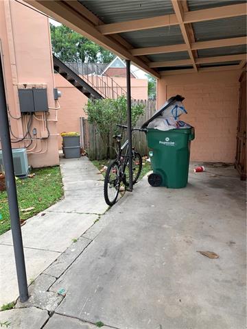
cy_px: 164
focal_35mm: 26
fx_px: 247
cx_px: 124
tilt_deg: -10.7
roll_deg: +1.4
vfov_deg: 67.3
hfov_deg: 53.1
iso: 25
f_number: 1.8
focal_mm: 4.25
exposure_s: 1/412
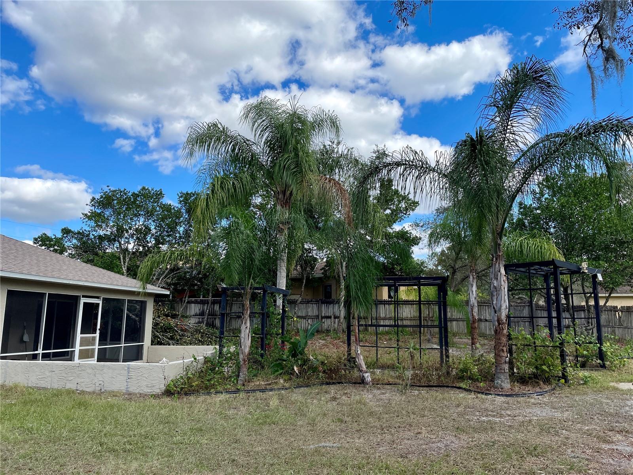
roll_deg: -0.2
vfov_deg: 53.1
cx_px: 316
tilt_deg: +9.6
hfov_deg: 67.3
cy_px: 238
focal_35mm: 26
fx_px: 475
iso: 32
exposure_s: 1/2506
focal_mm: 4.2
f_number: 1.6
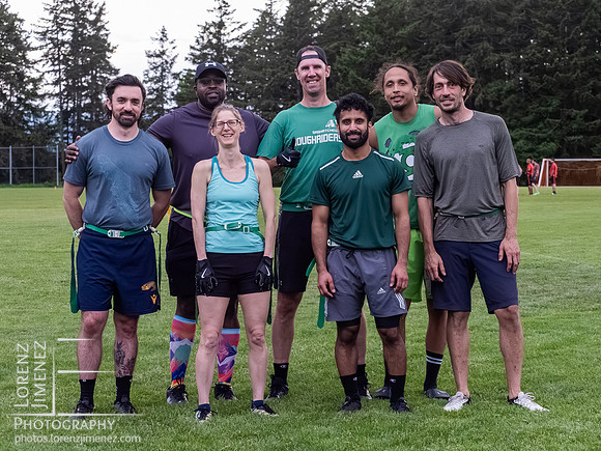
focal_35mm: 88
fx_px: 1527
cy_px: 218
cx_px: 308
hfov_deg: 22.3
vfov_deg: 16.8
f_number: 4.5
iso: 6400
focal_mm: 40
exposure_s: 1/1250
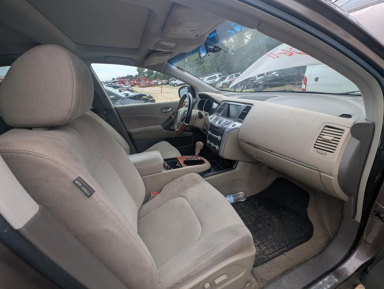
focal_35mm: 13
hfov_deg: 106.1
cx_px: 192
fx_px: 144
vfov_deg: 90.1
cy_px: 144
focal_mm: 1.95
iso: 45
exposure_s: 1/471
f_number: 2.2
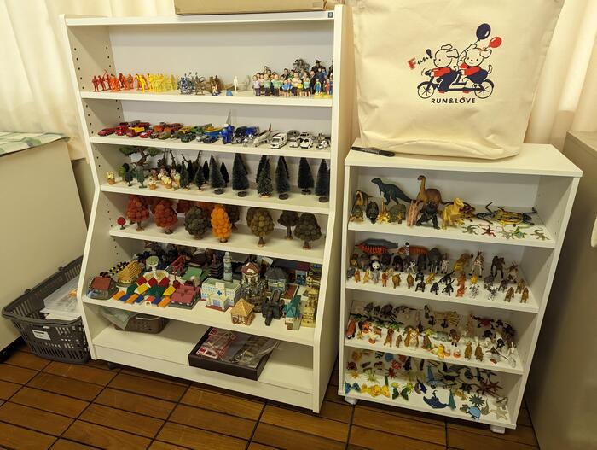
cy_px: 225
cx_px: 298
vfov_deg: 56.9
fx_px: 414
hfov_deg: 71.5
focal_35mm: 24
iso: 863
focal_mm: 6.81
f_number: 1.85
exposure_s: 1/120
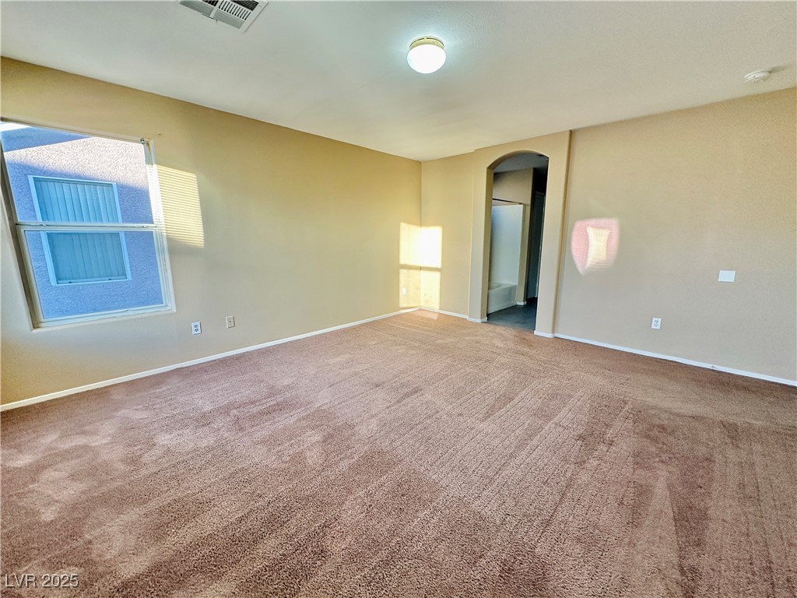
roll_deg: +0.2
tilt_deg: -10.8
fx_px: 322
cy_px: 299
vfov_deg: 85.7
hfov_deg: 102.1
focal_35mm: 14
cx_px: 398
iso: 160
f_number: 2.2
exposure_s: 1/120
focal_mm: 2.22
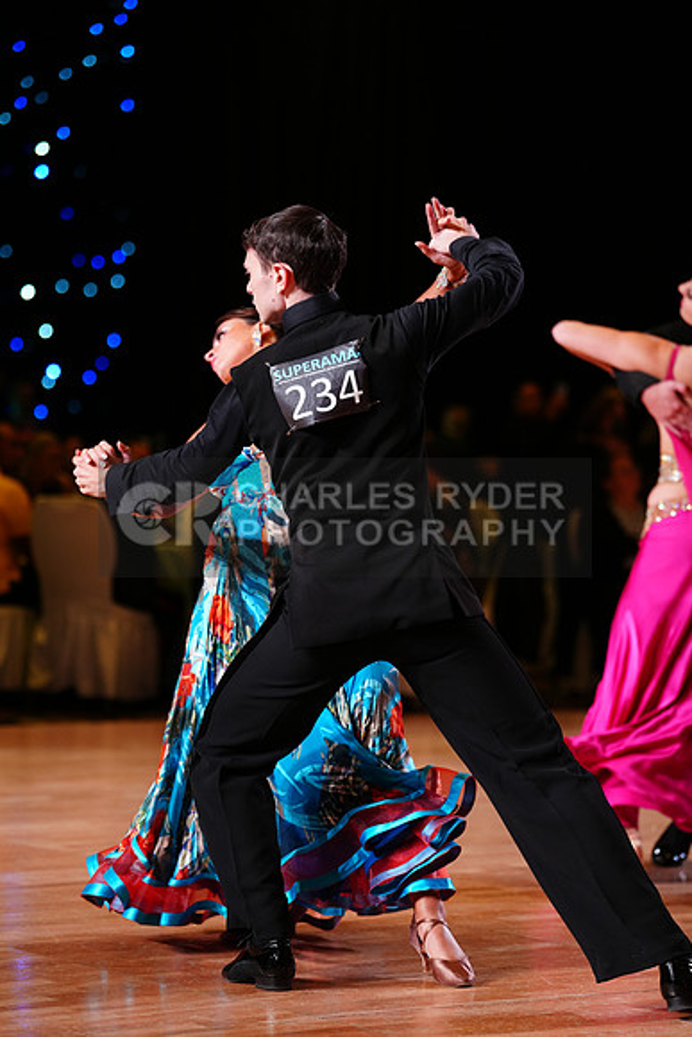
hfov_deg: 11.9
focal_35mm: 115
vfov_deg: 17.8
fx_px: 3314
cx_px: 346
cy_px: 518
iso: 1250
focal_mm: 115
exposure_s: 1/400
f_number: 2.8
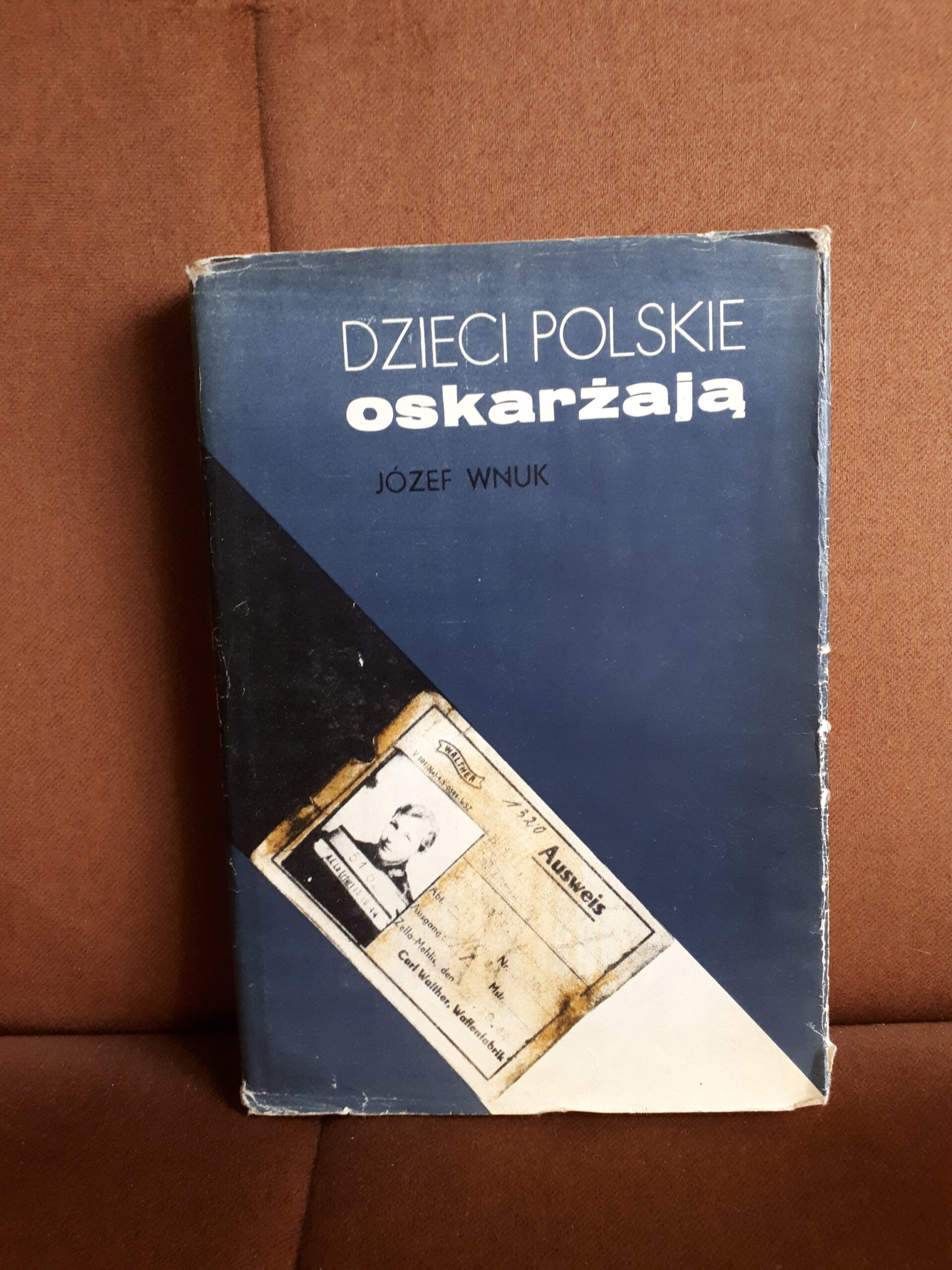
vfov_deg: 65.3
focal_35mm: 27
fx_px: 990
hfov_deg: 51.4
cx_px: 476
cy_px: 635
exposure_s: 1/33
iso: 200
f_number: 1.9
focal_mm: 3.6
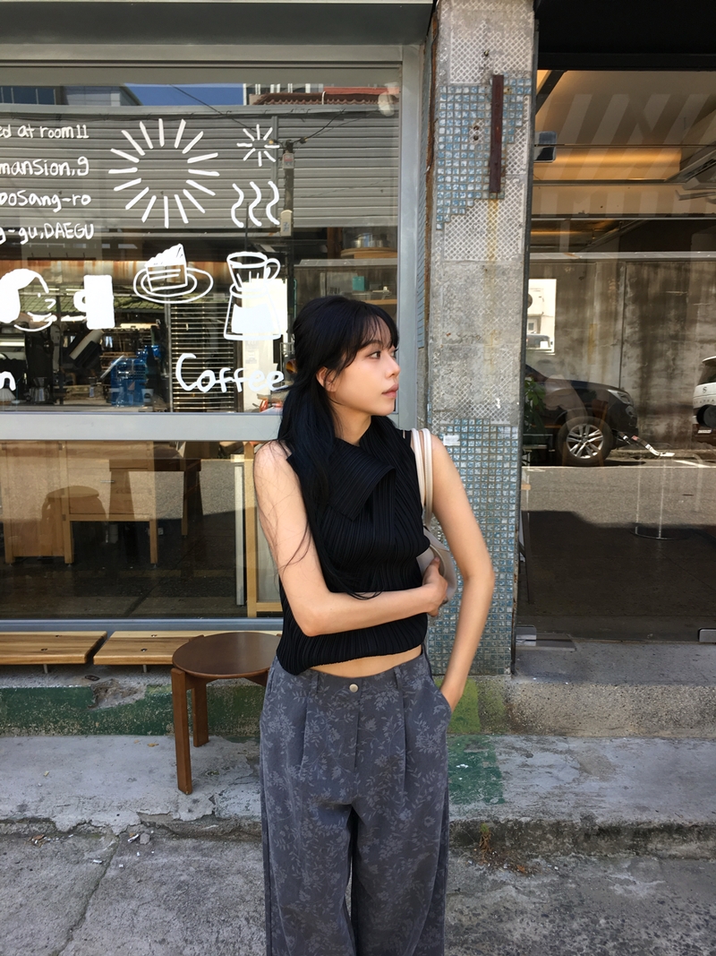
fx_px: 800
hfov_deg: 48.2
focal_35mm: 29
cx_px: 358
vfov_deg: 61.7
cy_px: 478
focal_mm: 4.15
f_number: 2.2
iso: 25
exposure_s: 1/137
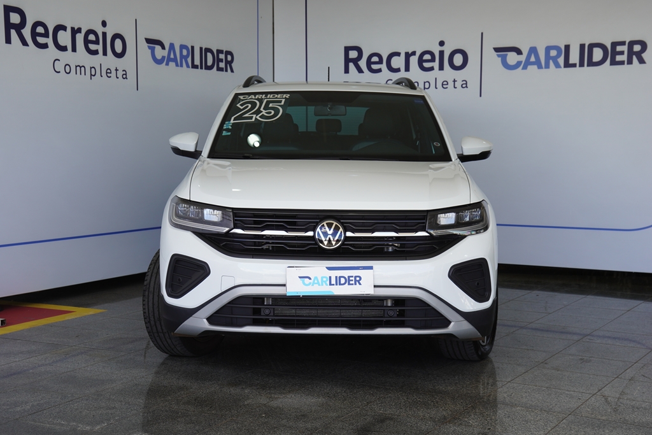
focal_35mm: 57
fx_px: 1032
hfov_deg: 35.0
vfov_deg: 23.8
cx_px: 326
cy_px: 218
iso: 100
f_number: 5.6
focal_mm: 38
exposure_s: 1/100
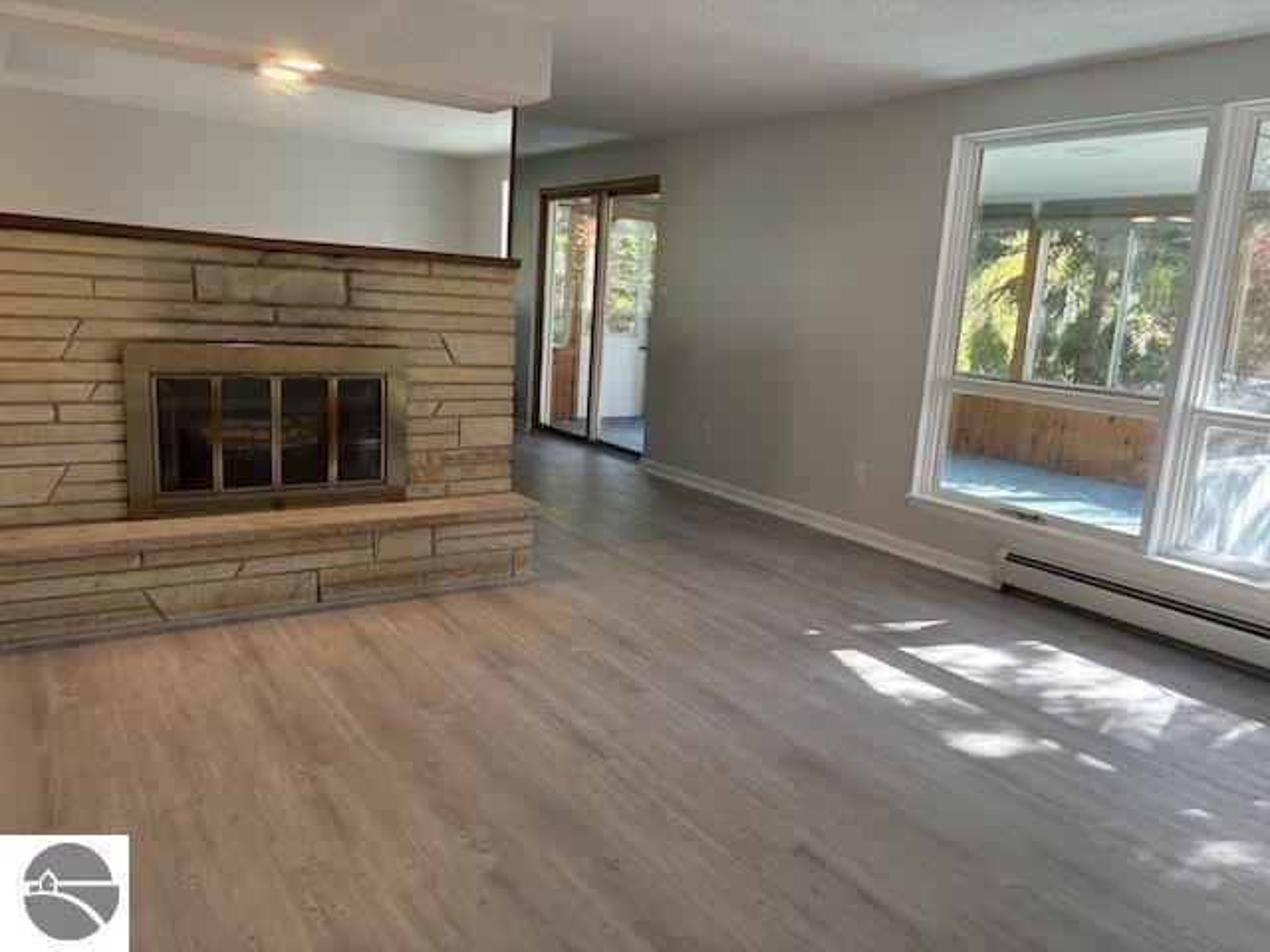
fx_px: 954
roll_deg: -4.1
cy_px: 476
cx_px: 635
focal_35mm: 26
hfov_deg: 67.3
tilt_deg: -10.7
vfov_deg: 53.1
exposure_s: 1/60
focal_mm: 5.96
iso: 80
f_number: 1.6
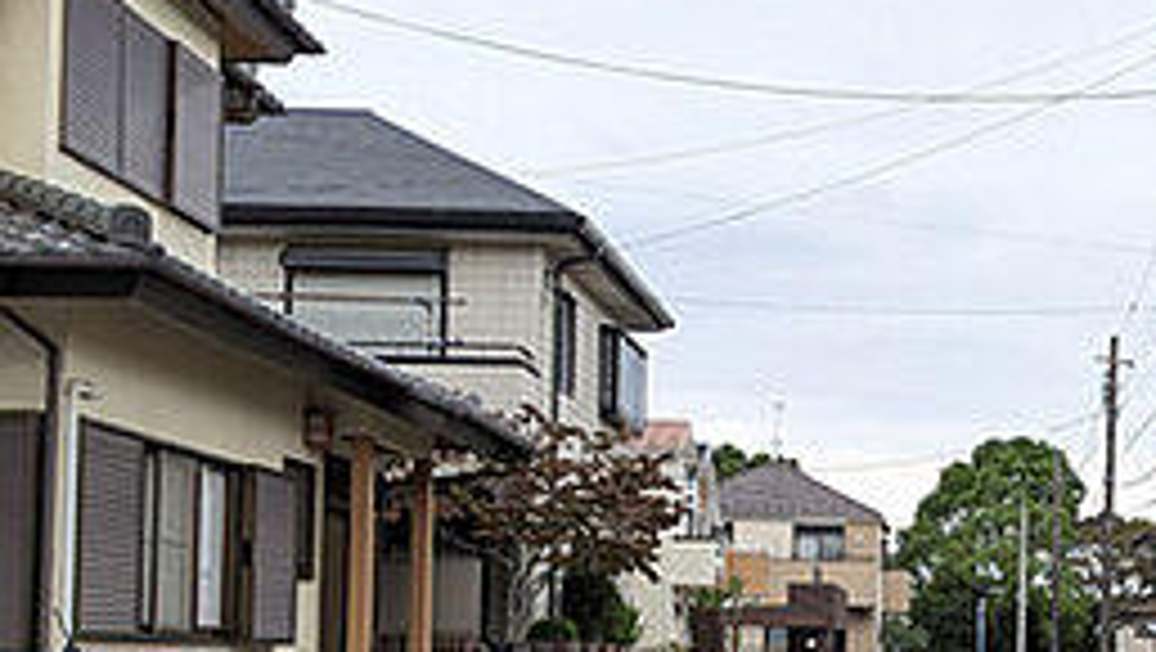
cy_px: 551
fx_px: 1933
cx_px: 1035
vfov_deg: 18.9
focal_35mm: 63
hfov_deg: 31.8
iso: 29
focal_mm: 4.53
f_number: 1.7
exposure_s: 1/275
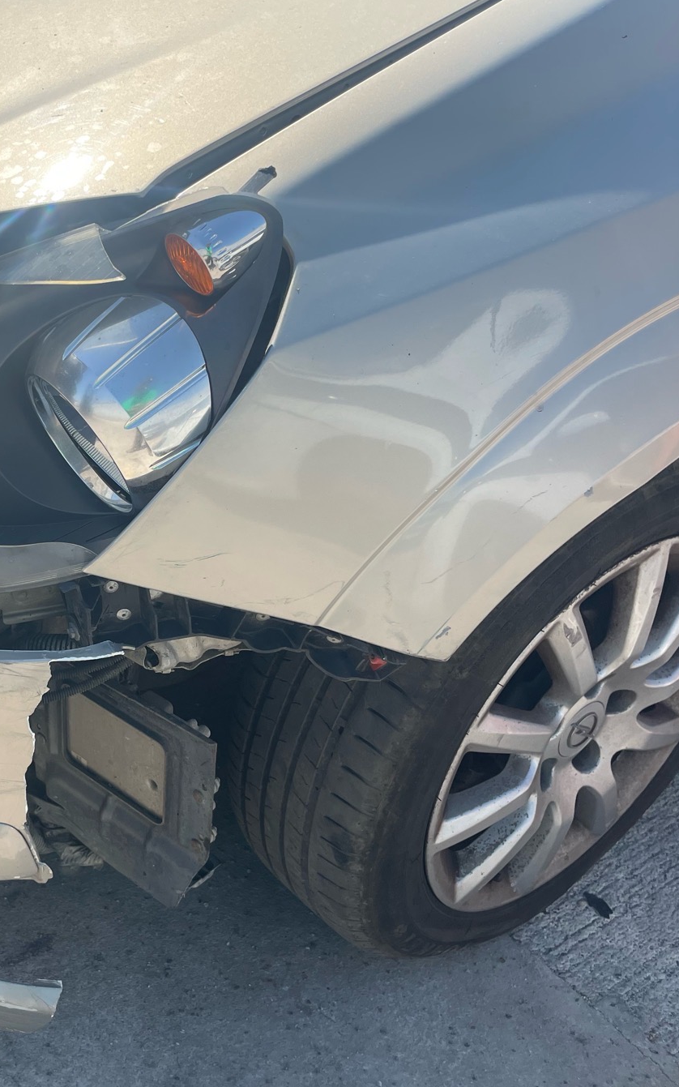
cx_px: 66
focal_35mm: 37
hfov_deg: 32.7
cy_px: 545
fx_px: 1096
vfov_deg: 52.8
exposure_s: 1/2398
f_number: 1.6
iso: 32
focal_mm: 4.2
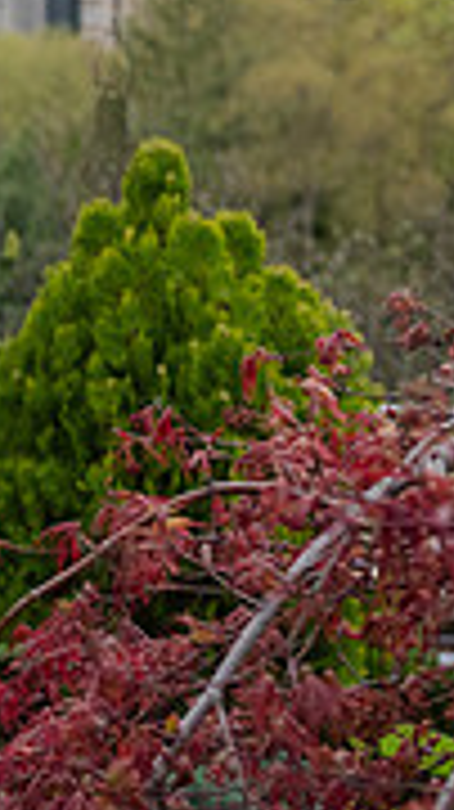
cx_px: -375
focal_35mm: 158
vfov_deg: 13.6
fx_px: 3388
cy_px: 308
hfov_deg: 7.4
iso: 1000
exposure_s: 1/500
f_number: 3.5
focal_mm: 42
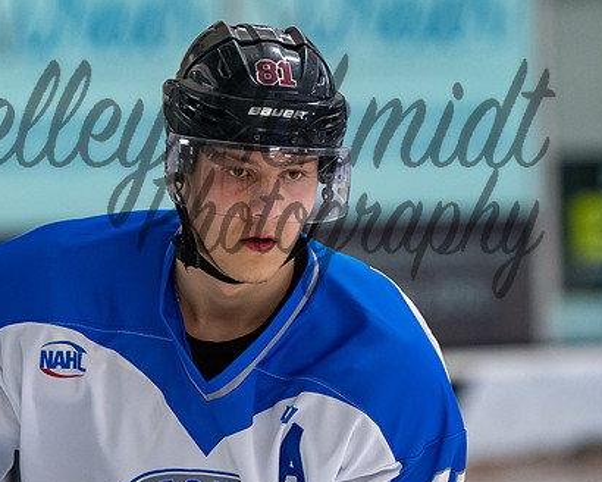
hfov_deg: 3.9
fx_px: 8802
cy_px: 177
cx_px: 324
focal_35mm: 494
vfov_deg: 3.1
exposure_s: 1/800
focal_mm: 195
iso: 2000
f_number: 3.2
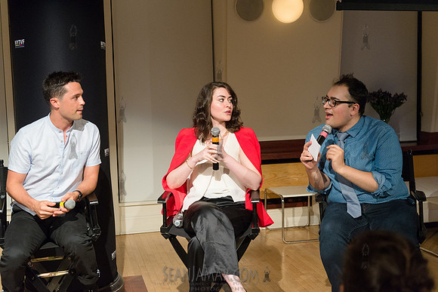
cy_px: 146
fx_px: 584
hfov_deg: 41.1
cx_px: 219
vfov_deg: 28.1
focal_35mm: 48
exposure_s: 1/320
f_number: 4
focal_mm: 48
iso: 2500
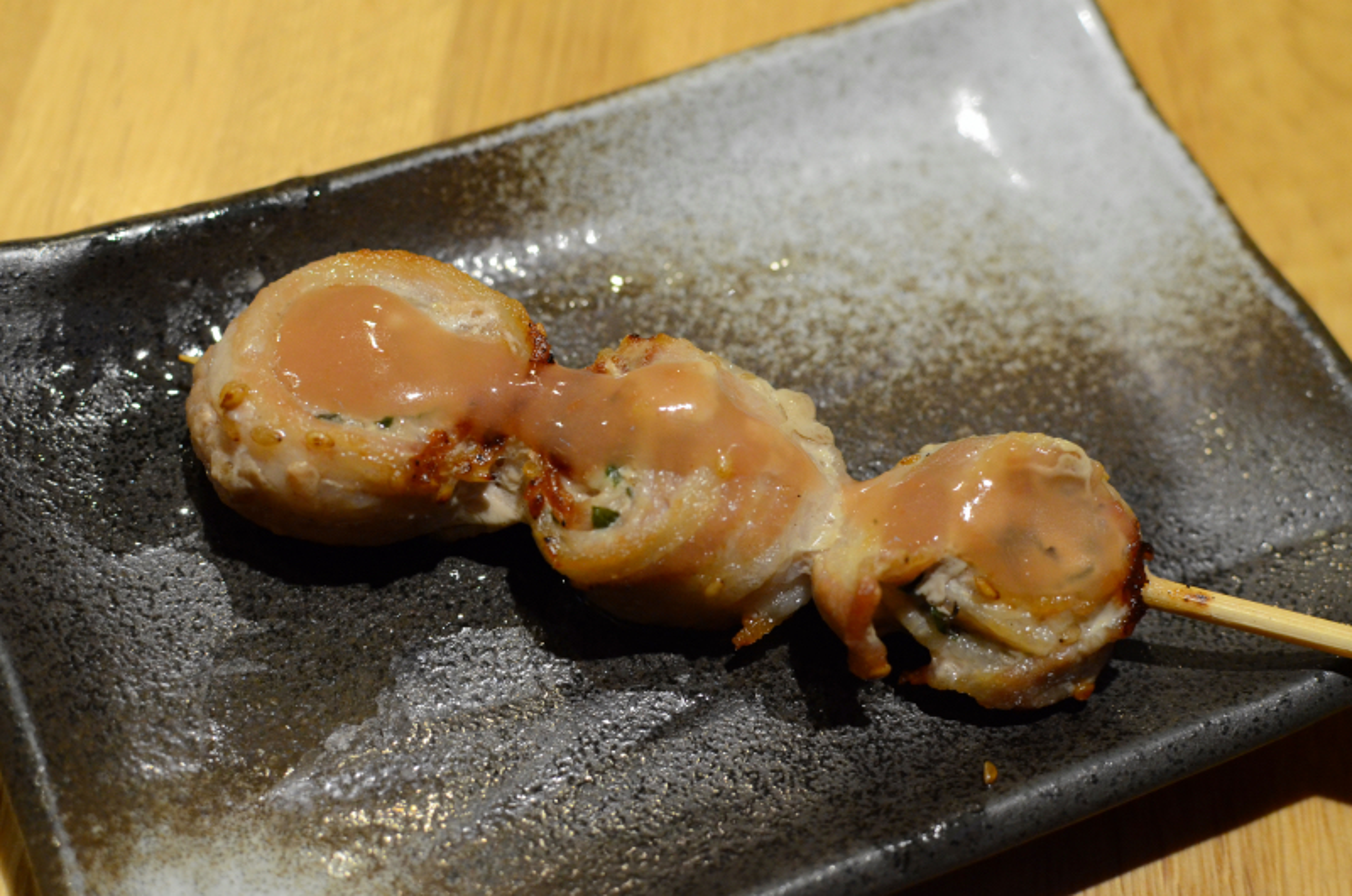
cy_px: 448
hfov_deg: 37.9
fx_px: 1968
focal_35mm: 52
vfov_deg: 25.6
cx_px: 676
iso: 1600
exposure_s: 1/60
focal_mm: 35
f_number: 4.5
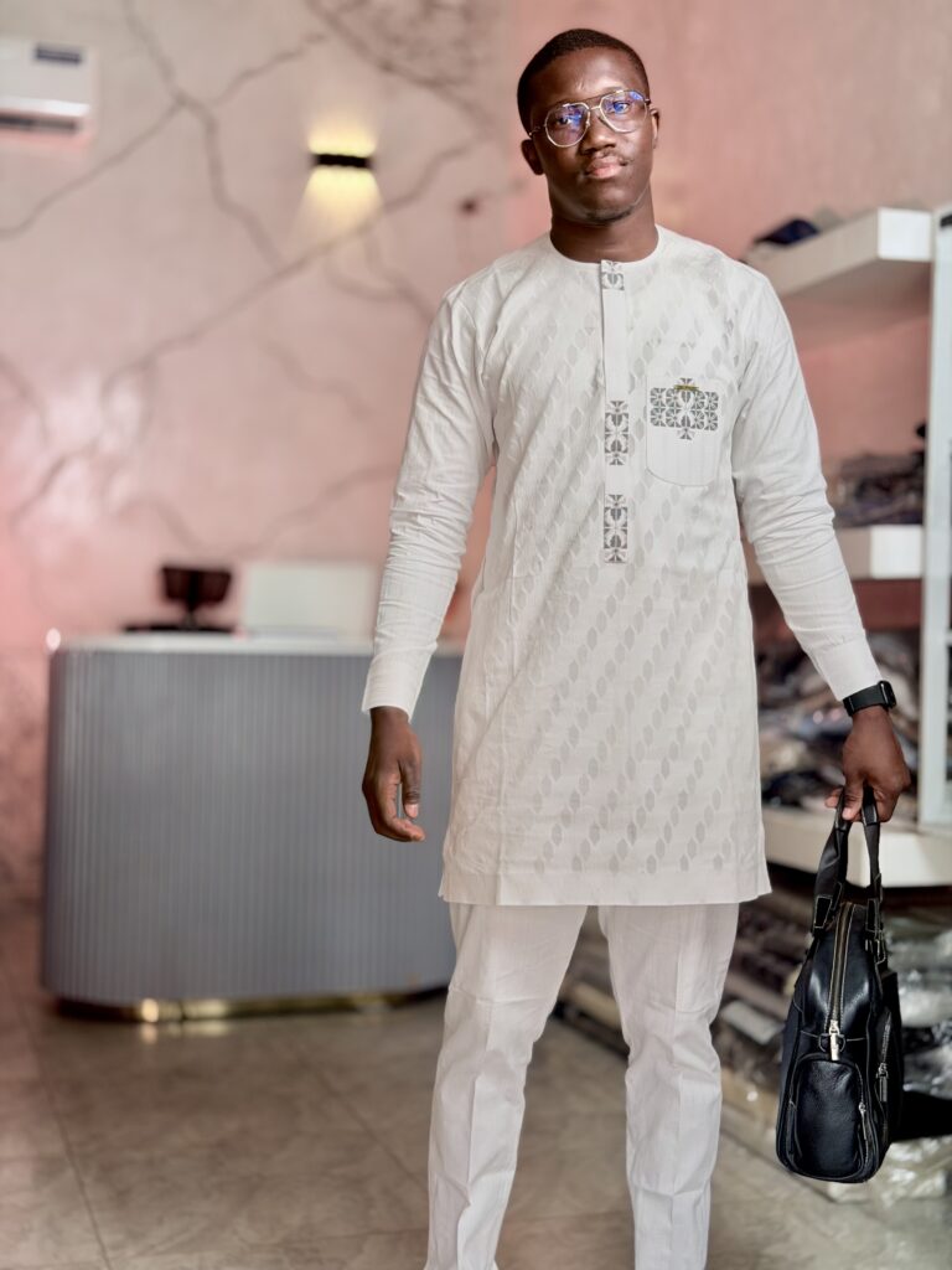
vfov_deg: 39.7
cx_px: 476
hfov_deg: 30.3
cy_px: 635
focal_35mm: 48
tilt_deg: +0.1
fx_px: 1760
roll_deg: -0.2
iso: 50
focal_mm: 6.76
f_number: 1.78
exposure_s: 1/221
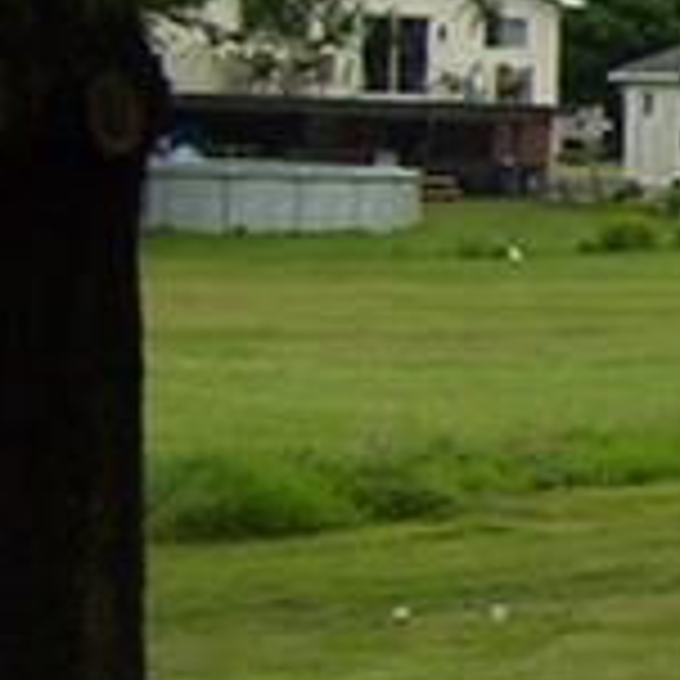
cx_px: 1608
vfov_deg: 8.1
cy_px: 95
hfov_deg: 7.6
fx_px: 4778
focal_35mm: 215
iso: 80
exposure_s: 1/320
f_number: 4.8
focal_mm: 6
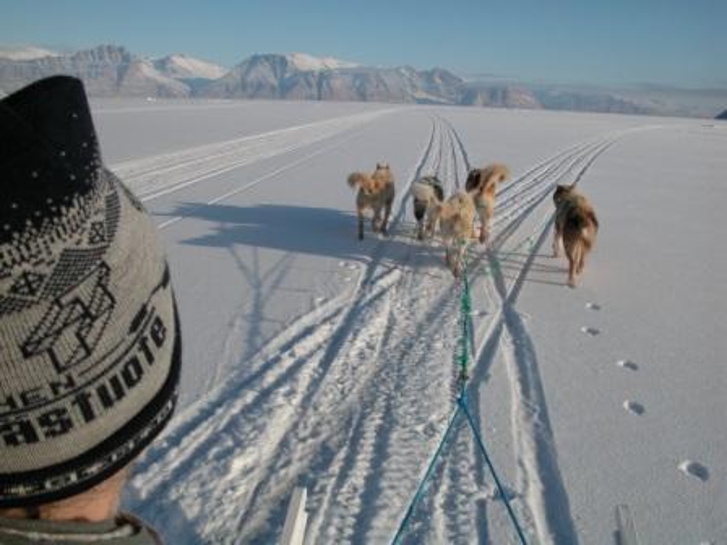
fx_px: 735
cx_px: 364
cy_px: 272
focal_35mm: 35
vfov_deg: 40.7
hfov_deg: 52.6
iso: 100
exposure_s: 1/558
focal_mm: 8.9
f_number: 7.1
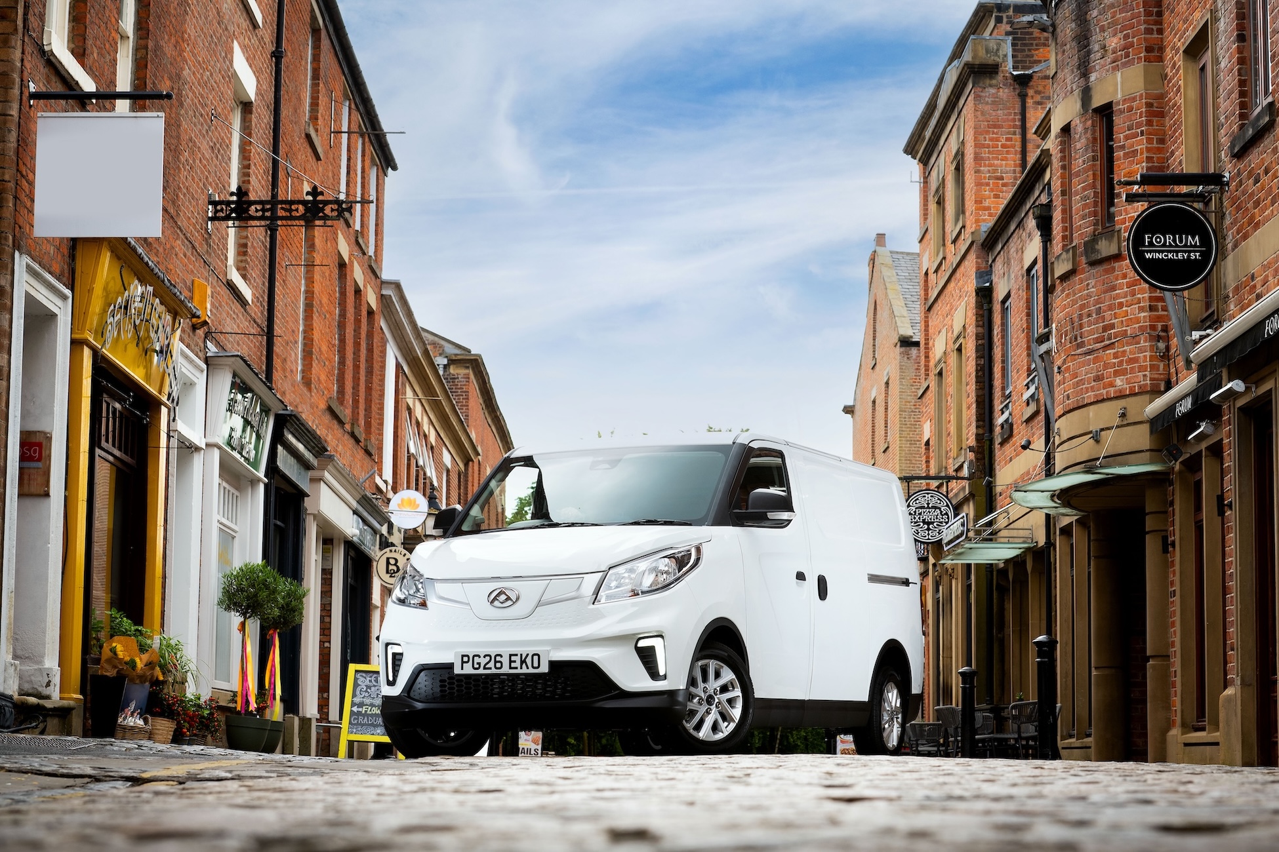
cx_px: 640
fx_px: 2487
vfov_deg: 19.5
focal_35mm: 70
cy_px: 426
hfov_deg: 28.8
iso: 400
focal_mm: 70
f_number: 7.1
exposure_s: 1/200
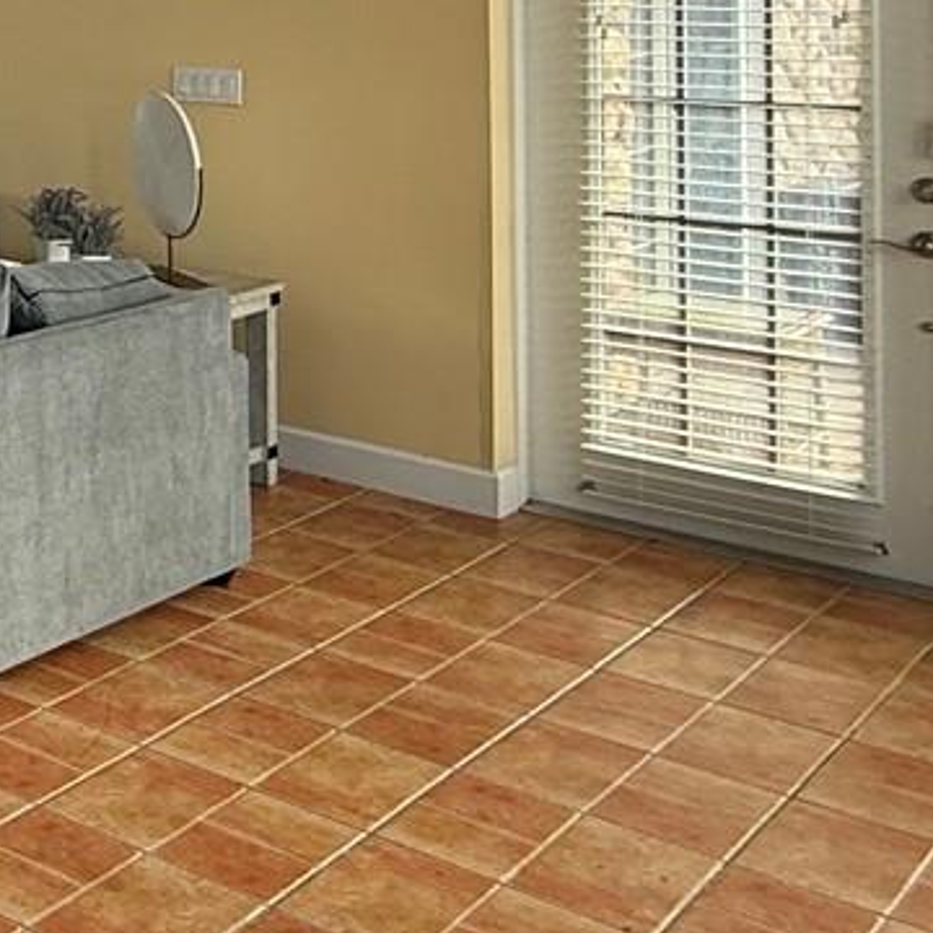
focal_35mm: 55
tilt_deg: +0.3
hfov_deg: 20.3
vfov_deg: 28.7
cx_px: -809
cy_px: -44
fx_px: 1677
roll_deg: +0.4
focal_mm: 2.22
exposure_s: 1/99
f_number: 2.2
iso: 80
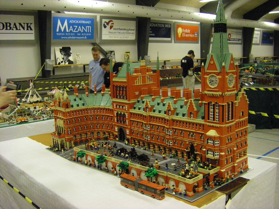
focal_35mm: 38
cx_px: 140
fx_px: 306
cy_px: 104
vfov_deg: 37.7
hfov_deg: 49.0
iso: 800
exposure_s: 1/30
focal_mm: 6.3
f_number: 3.5
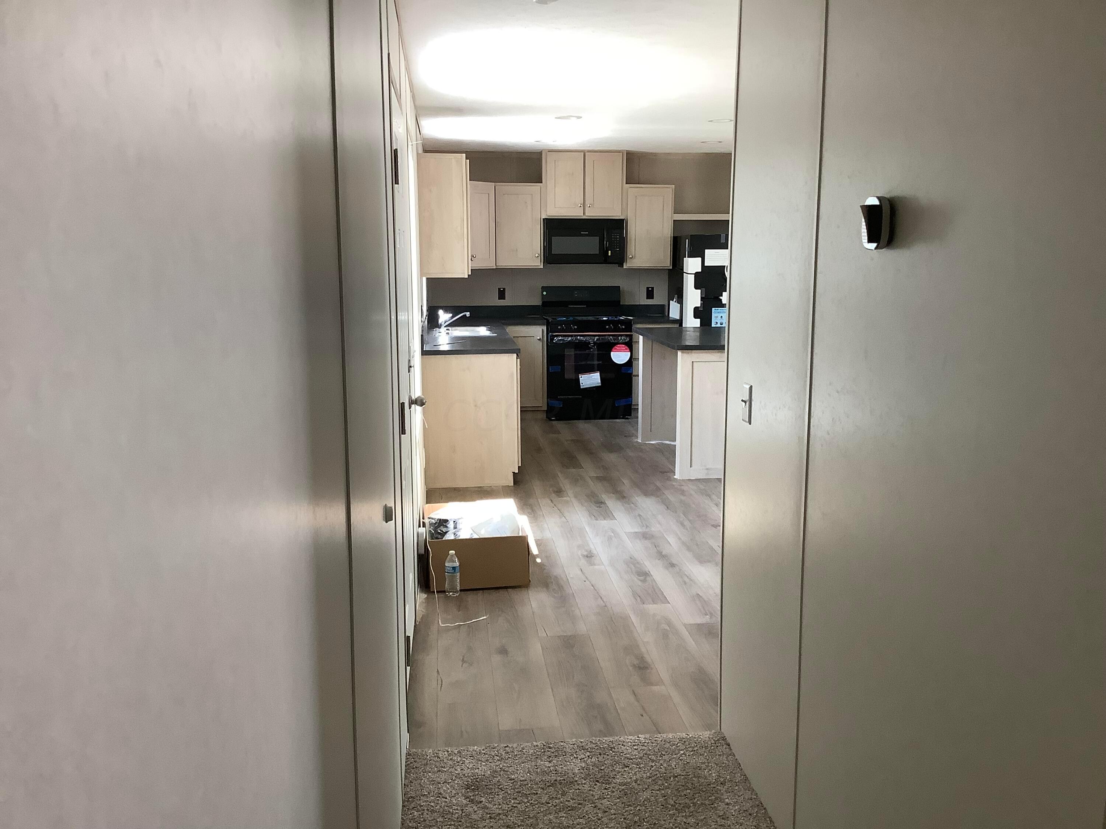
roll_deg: +1.2
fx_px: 990
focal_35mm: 31
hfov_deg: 58.4
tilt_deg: -9.4
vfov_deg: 45.4
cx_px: 553
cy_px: 414
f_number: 2.4
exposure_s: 1/60
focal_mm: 3.3
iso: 125
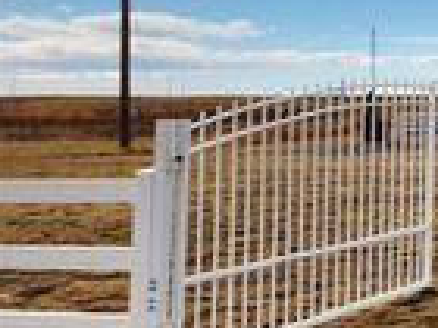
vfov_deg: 17.7
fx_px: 1038
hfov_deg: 18.8
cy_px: 20
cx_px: 773
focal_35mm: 82
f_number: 1.8
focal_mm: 5.4
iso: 20
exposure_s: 1/5000
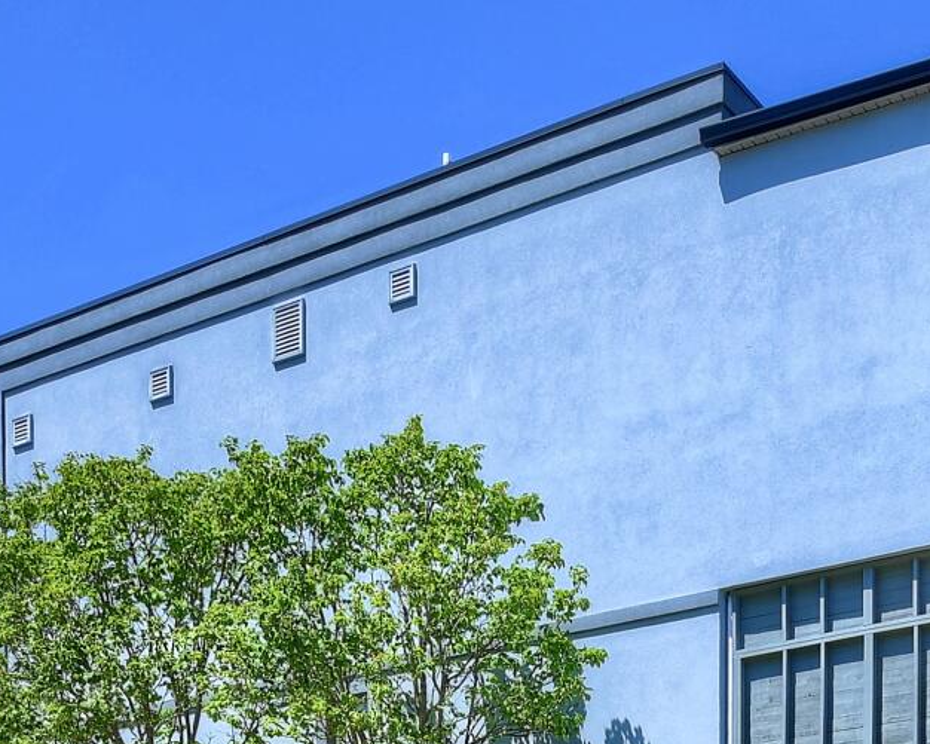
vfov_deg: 19.6
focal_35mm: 63
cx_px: 715
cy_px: 1246
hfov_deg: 29.5
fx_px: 1734
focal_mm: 14
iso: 100
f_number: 10
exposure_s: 1/100
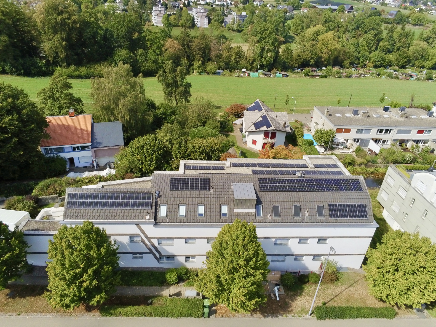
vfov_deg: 56.8
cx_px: 214
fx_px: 302
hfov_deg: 71.6
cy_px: 164
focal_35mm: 24
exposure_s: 1/940
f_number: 2.4
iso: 100
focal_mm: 4
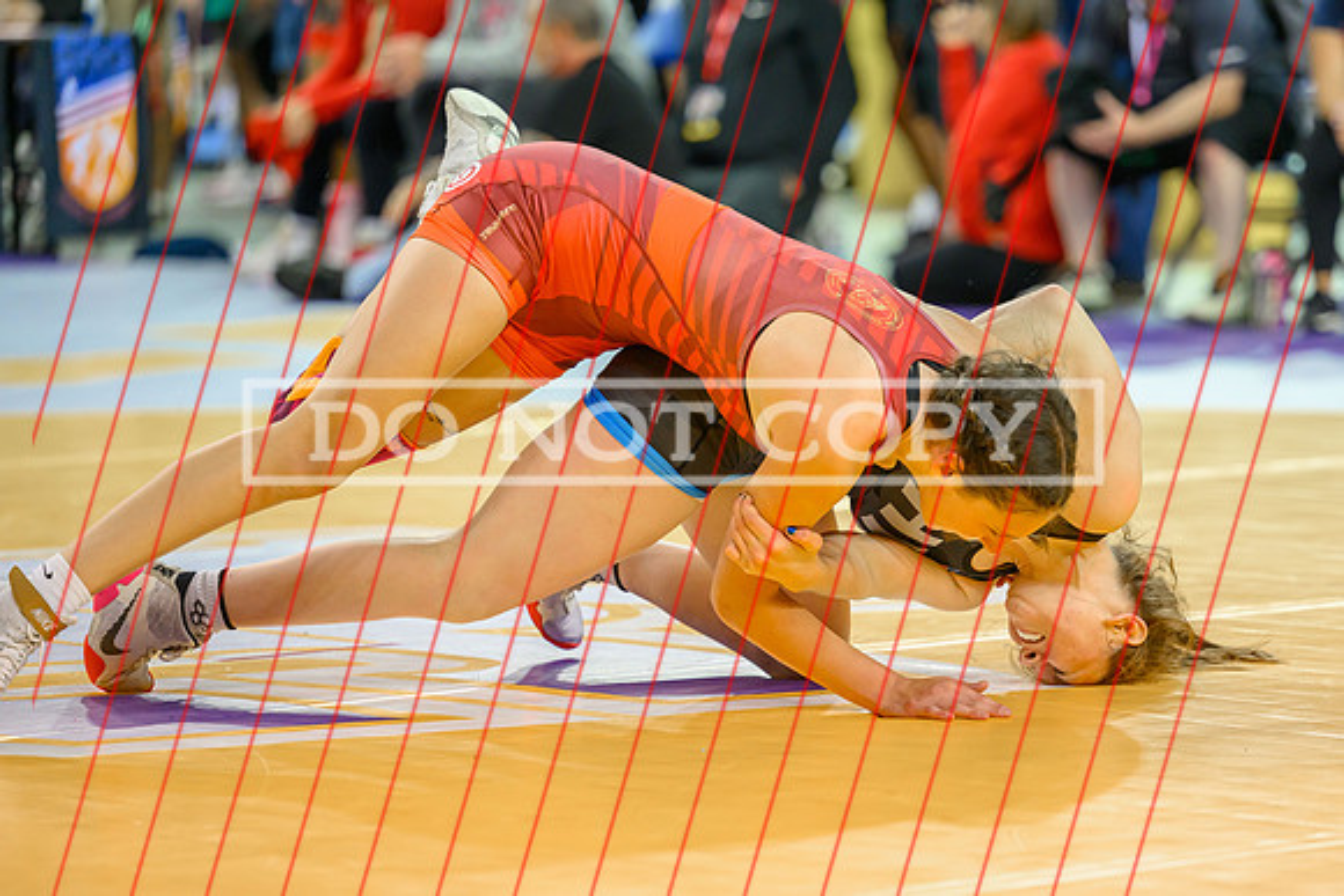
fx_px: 6901
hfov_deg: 11.1
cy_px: 470
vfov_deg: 7.4
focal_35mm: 185
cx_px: 817
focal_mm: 150
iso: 2200
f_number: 2.8
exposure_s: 1/800
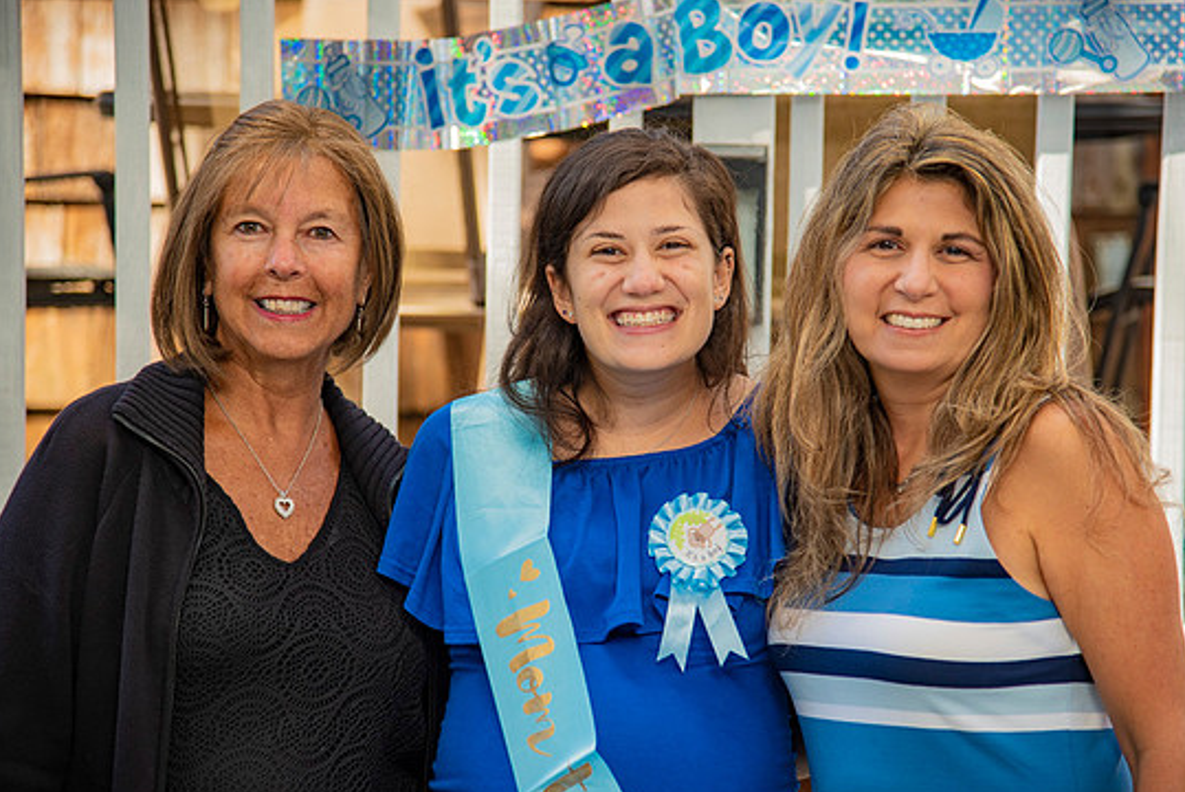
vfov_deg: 12.1
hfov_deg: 18.1
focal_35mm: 113
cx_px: 631
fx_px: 3721
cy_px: 419
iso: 100
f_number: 4
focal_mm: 105
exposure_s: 1/200
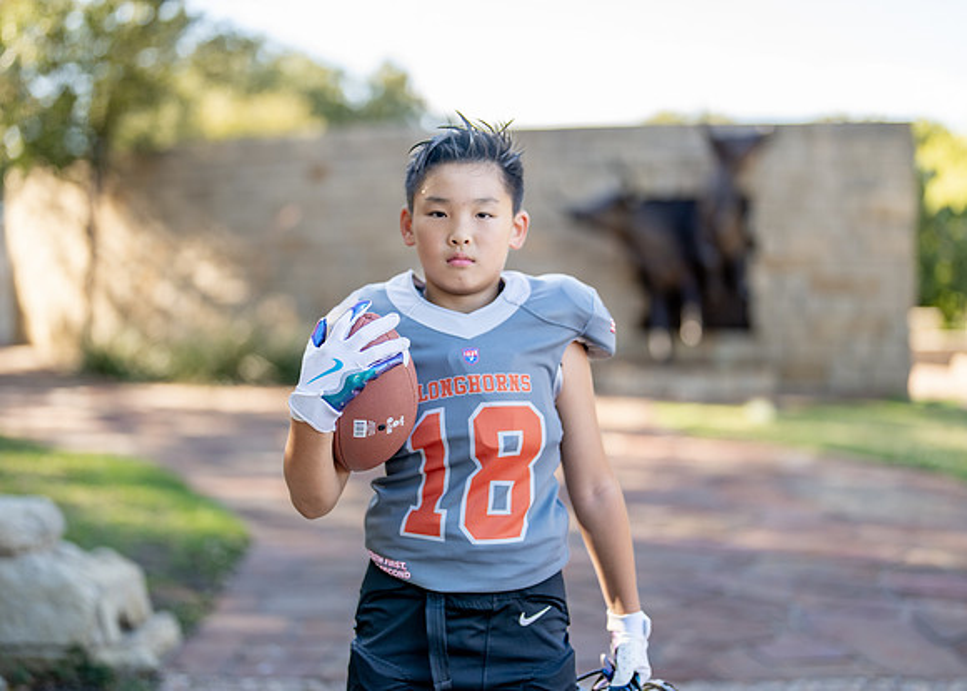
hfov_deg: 37.2
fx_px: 1439
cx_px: 484
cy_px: 346
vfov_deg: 27.0
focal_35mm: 52
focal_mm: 50
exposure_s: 1/800
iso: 100
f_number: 1.2
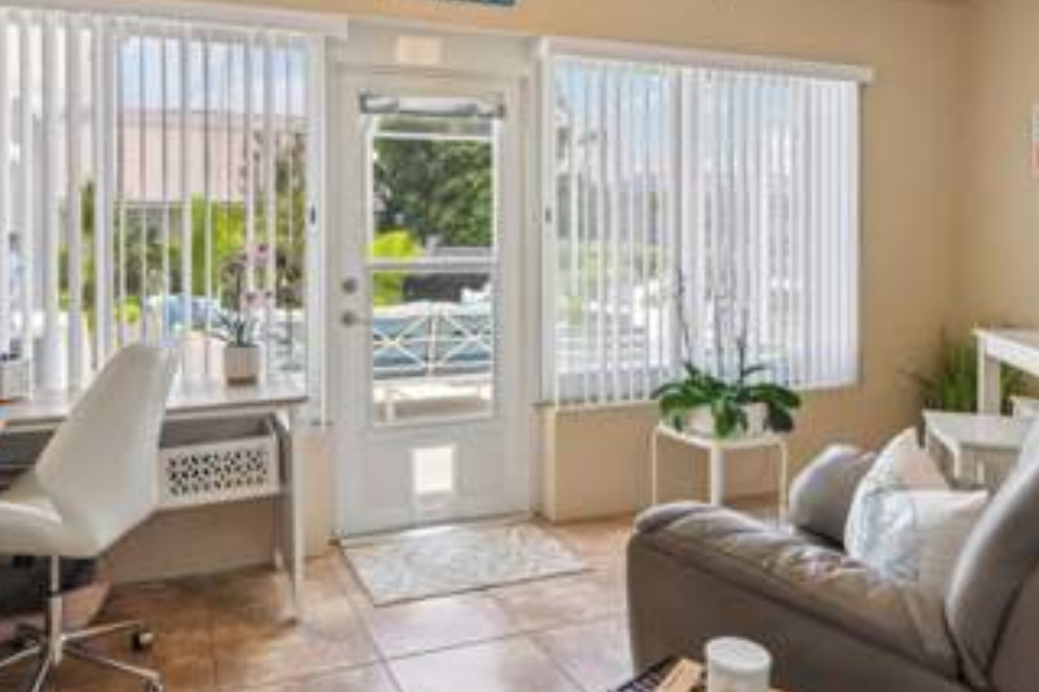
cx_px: 425
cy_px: 242
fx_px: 779
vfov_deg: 47.3
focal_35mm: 27
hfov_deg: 66.9
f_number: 8
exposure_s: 1/50
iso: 400
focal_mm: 18
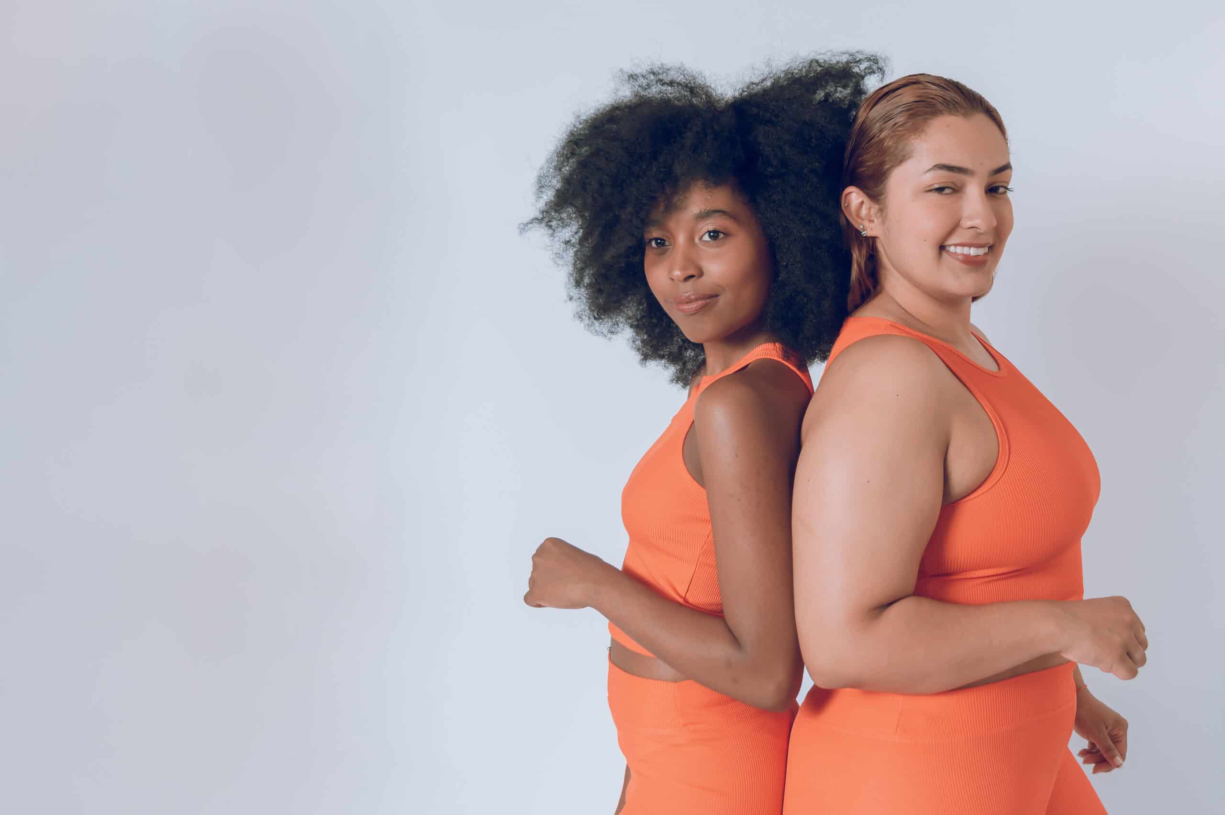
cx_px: 612
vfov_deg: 33.0
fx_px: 1377
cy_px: 408
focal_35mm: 40
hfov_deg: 48.0
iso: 200
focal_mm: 27
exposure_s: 1/125
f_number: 5
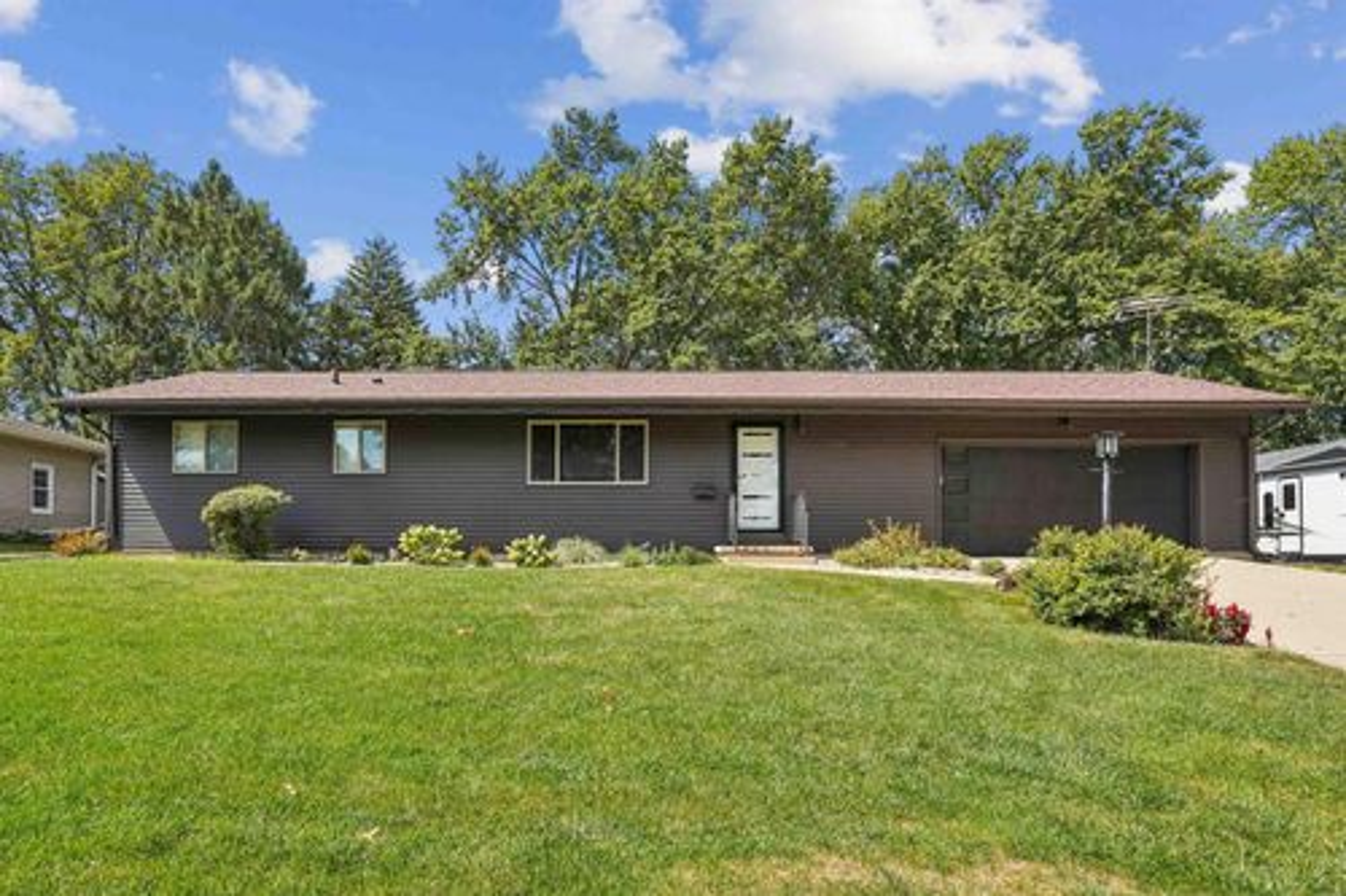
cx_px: 673
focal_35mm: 16
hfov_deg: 96.8
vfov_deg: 73.7
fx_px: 598
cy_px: 448
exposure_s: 1/500
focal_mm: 16
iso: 400
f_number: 8
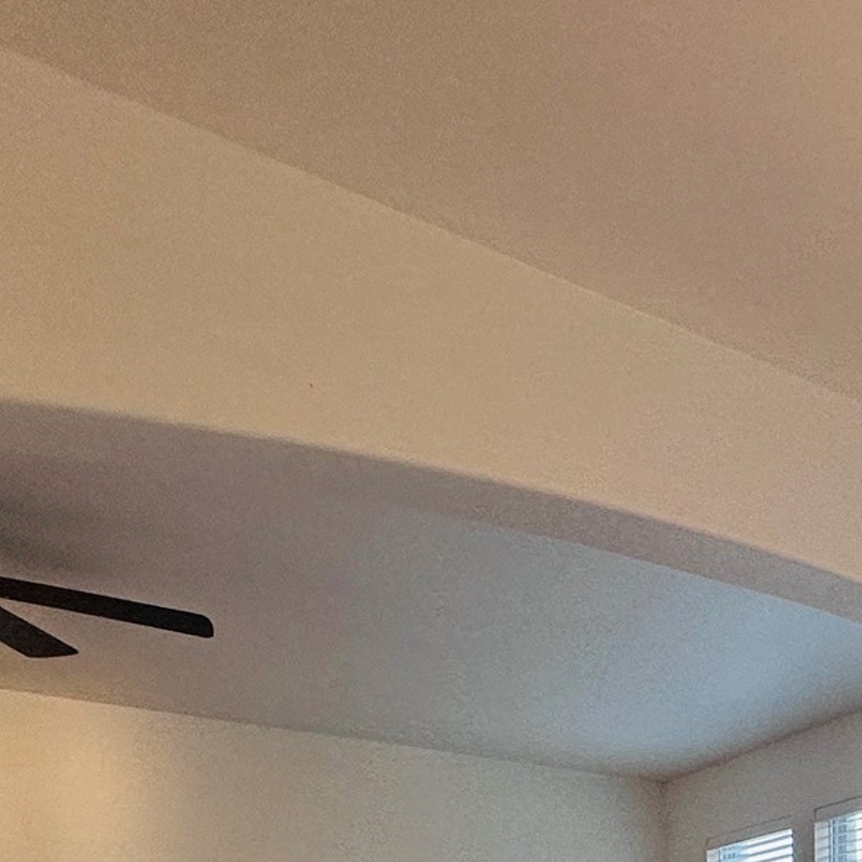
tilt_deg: +0.3
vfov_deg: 32.5
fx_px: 1211
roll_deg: +0.6
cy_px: 1029
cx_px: 1156
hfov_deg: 30.0
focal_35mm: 43
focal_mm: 2.22
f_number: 2.2
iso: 160
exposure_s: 1/120
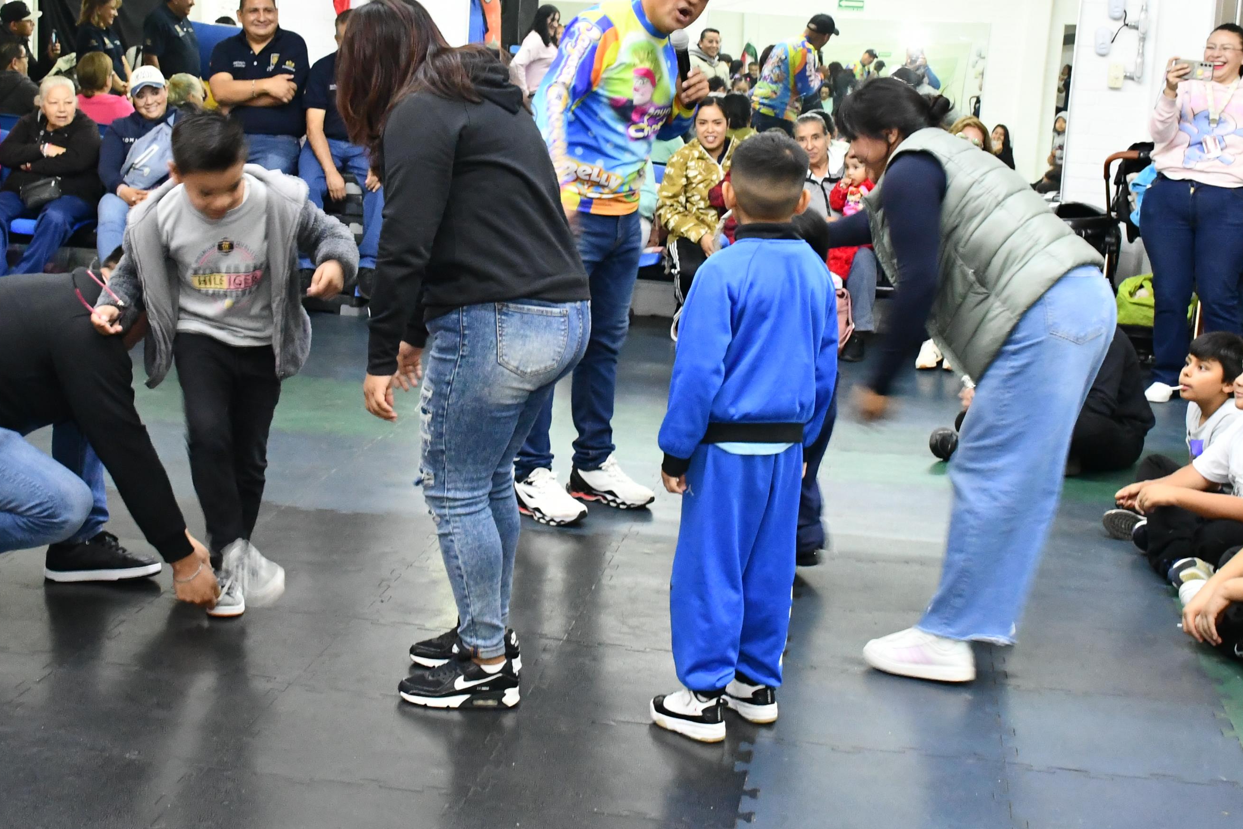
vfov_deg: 25.0
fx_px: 1864
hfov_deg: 36.9
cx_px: 595
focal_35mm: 54
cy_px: 295
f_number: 6.3
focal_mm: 23
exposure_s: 1/40
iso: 4000
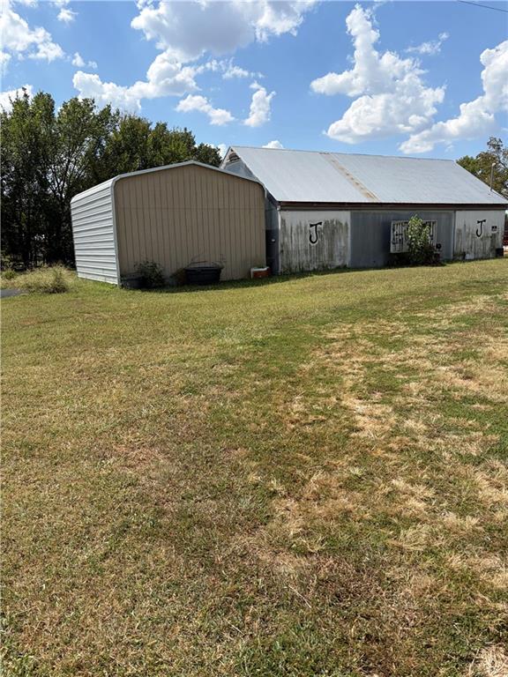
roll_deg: +2.5
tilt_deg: -11.3
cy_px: 338
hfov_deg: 53.1
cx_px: 254
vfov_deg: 67.3
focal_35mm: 26
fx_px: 509
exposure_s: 1/4065
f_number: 1.6
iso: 50
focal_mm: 5.96
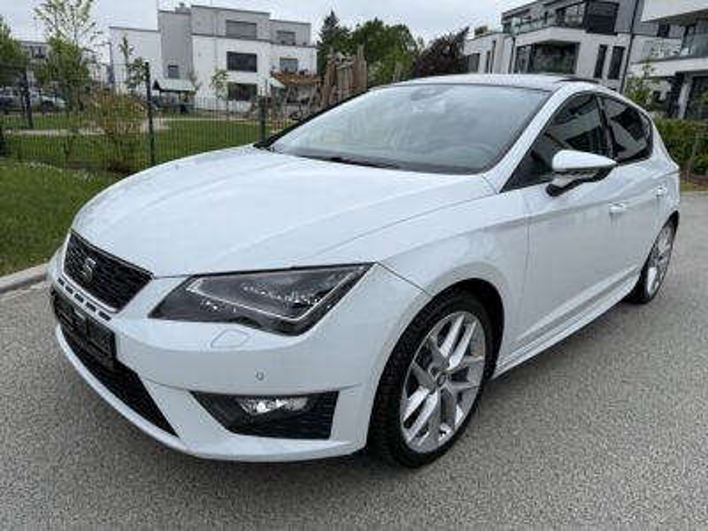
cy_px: 266
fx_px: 491
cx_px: 354
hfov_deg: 71.6
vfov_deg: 56.8
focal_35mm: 24
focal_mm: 6.76
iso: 80
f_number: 1.78
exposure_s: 1/1949
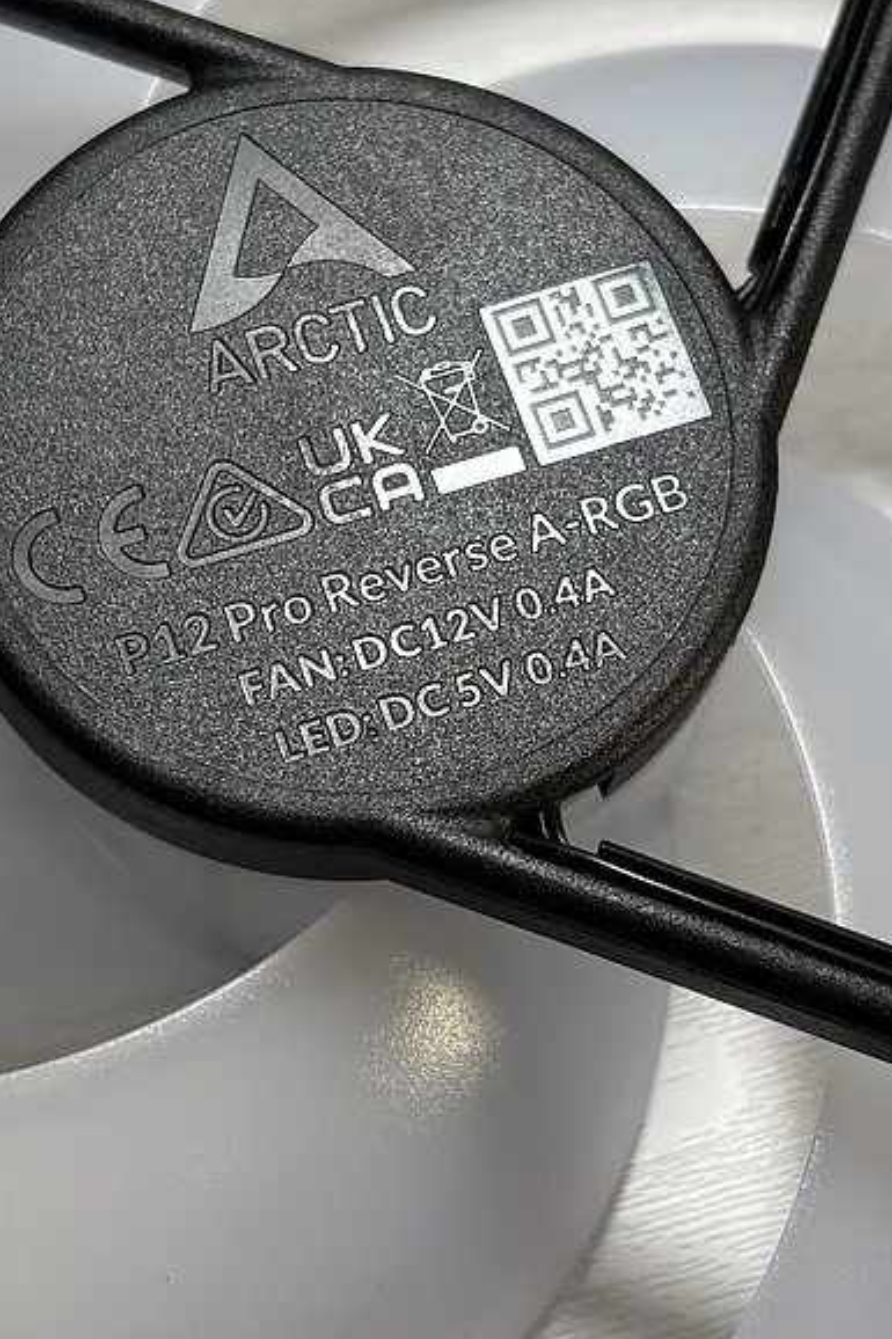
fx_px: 2715
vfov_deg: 27.7
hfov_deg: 18.7
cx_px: 422
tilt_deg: -69.2
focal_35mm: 73
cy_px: 664
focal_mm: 5.96
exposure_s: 1/120
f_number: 1.6
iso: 32
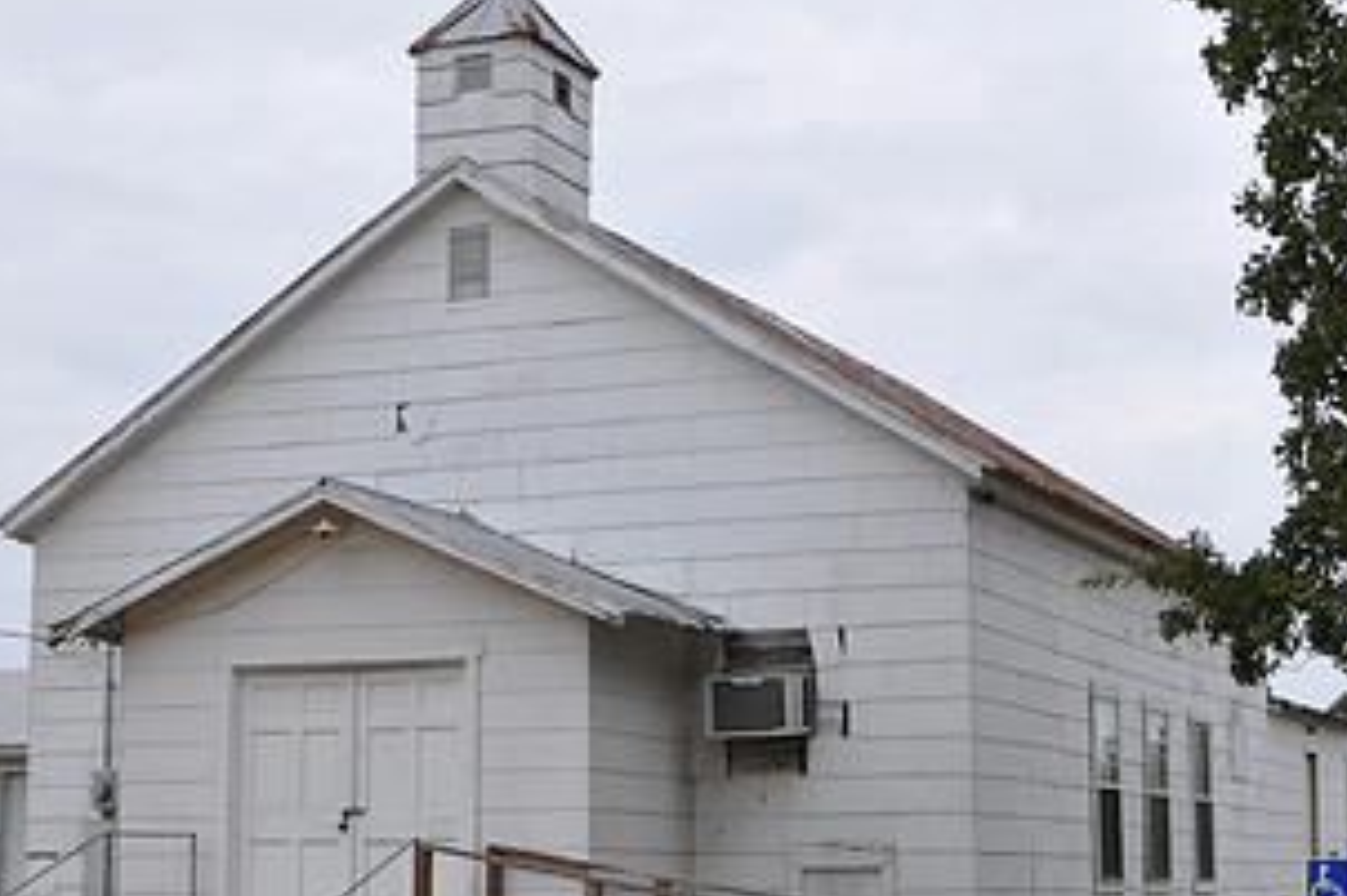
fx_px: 2691
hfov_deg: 28.1
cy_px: 551
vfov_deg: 18.9
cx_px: 633
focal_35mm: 72
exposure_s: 1/100
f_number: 10
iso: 200
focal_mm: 25
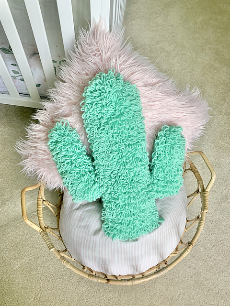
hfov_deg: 53.1
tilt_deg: -61.4
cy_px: 153
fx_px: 230
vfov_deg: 67.3
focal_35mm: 26
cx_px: 115
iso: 100
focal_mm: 4.25
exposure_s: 1/84
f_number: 1.8
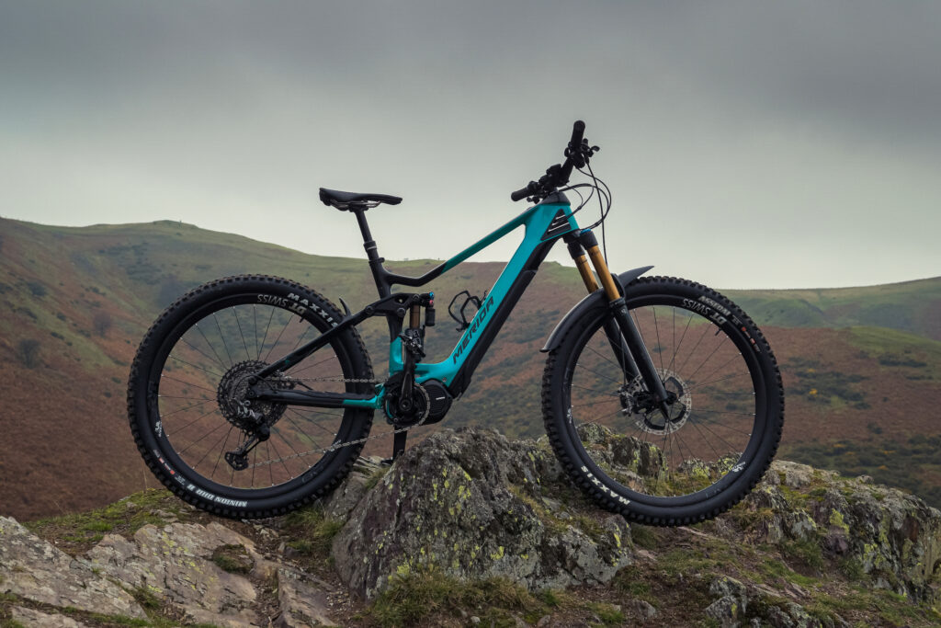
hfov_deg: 35.0
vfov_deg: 23.8
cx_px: 470
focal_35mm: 57
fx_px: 1490
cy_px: 314
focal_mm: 38
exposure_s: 1/250
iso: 180
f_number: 7.1
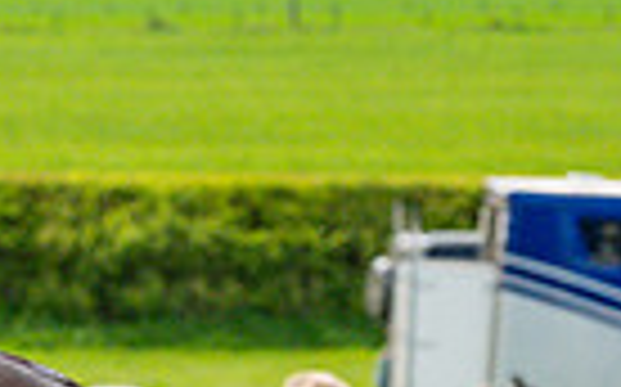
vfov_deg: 2.4
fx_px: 9098
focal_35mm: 538
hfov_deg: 3.9
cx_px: -194
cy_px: 796
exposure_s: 1/2500
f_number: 5
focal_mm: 72
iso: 800
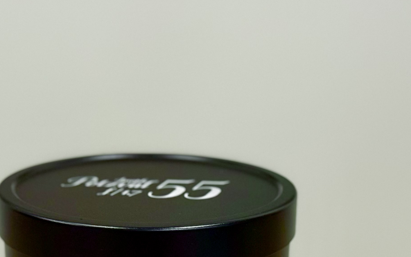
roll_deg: -0.5
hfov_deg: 18.6
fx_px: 1255
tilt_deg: -21.1
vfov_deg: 11.4
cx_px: 162
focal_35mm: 112
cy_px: 329
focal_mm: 6.76
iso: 500
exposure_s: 1/33
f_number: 1.78
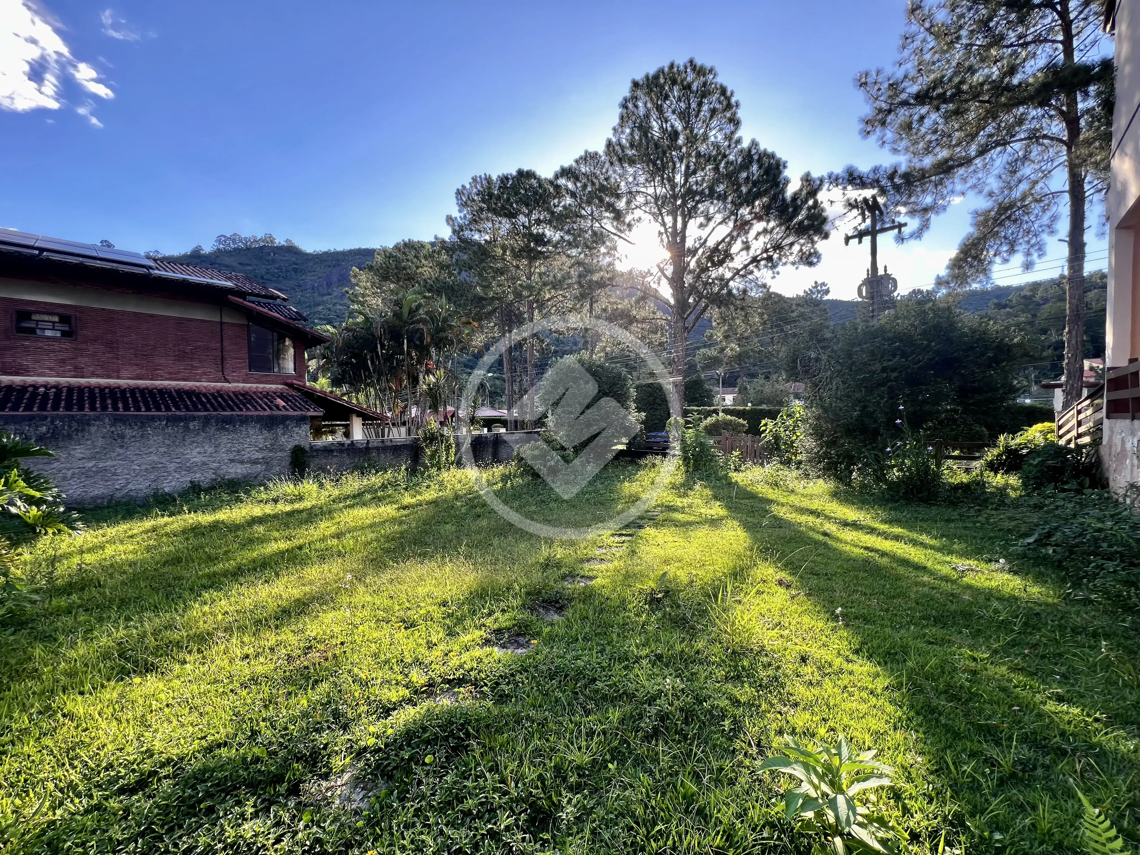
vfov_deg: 89.9
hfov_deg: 106.2
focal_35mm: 13
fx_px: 428
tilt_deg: -2.9
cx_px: 570
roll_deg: +0.4
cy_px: 428
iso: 32
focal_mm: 1.57
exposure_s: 1/121
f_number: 1.8
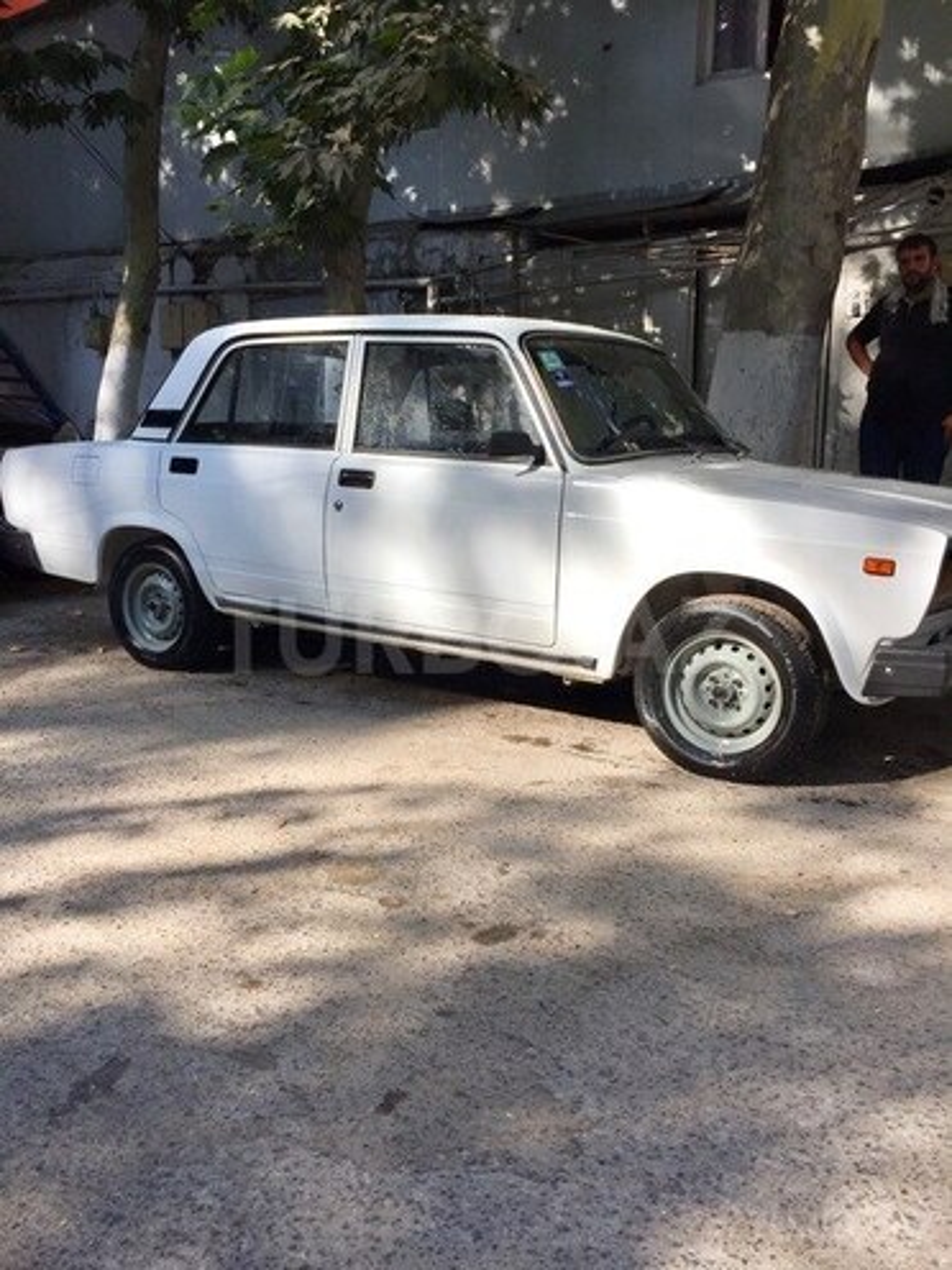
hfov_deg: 48.2
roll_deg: -0.7
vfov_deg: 61.7
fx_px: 1063
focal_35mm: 29
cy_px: 635
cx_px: 476
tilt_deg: -8.4
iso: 32
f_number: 2.2
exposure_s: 1/791
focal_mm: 4.15
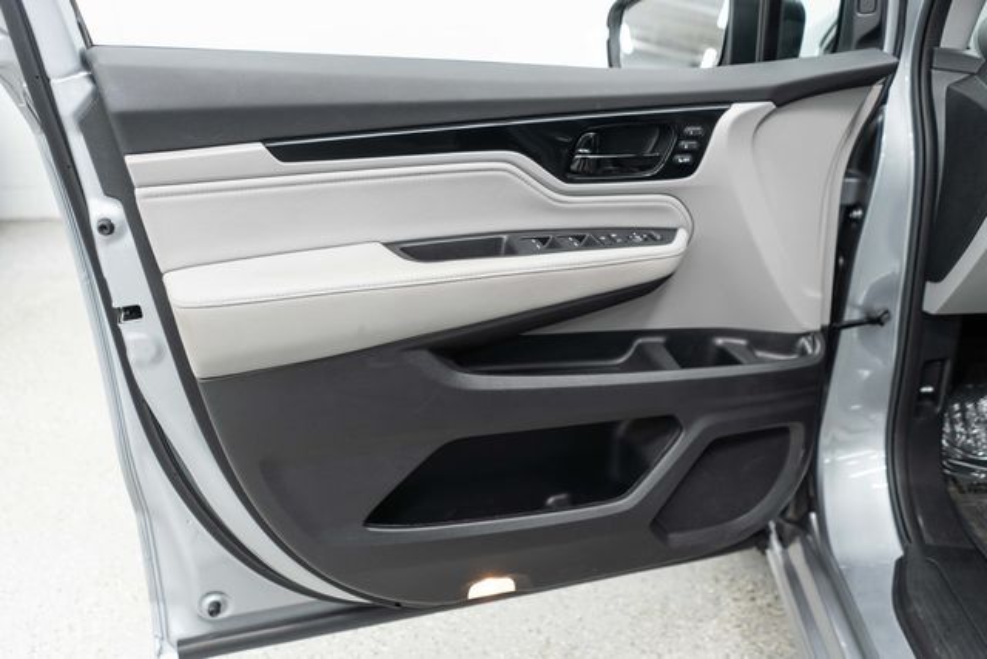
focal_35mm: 28
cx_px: 494
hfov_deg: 65.5
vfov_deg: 46.4
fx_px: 768
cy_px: 330
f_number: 3.2
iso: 500
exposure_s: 1/40
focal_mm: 28
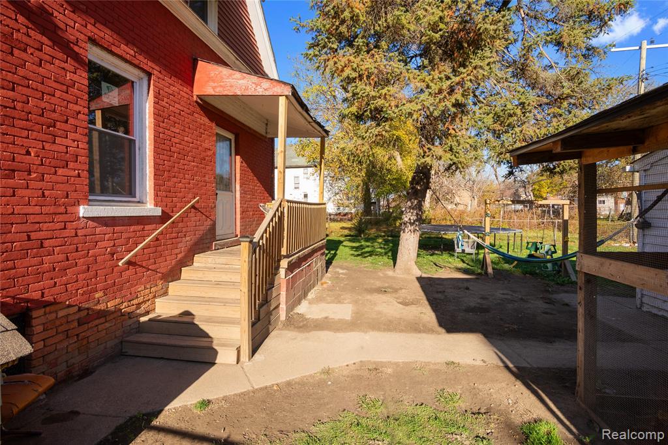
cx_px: 334
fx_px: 557
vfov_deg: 43.6
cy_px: 222
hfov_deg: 61.9
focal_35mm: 30
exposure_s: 1/400
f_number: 9
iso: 320
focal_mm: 30
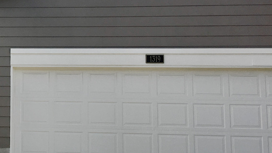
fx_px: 584
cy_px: 87
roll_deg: -2.2
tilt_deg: +7.7
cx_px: -17
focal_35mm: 81
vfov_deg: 14.9
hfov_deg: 24.7
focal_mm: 4.15
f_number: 2.2
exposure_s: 1/1148
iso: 25
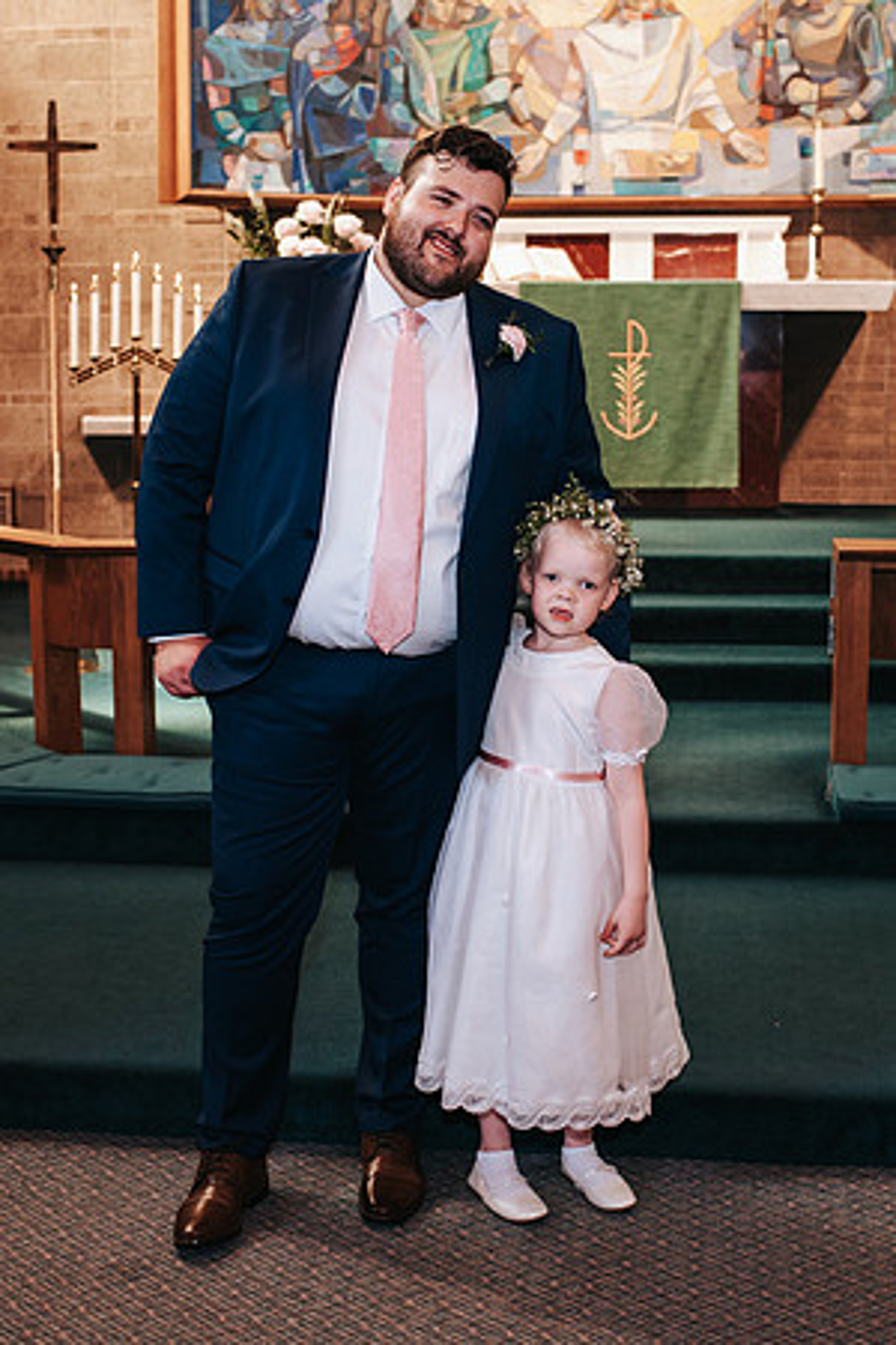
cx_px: 462
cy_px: 672
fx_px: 1965
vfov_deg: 37.8
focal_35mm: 53
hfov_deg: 25.7
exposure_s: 1/125
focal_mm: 35
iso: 1000
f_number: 3.2
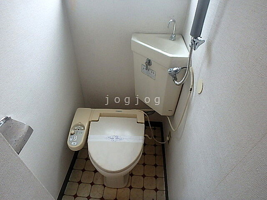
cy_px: 100
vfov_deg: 63.4
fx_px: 162
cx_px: 134
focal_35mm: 21
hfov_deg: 79.0
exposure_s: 1/30
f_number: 3.5
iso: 250
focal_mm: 3.7
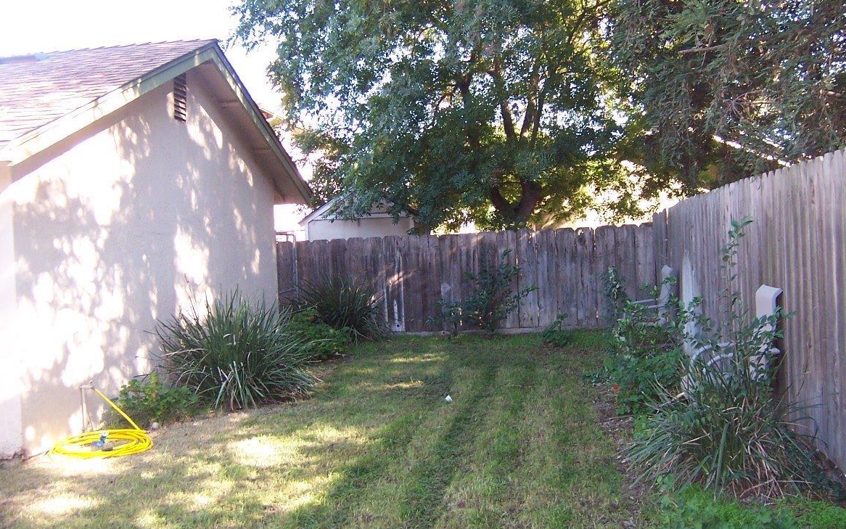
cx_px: 414
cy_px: 251
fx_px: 830
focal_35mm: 36
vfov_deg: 35.3
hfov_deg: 54.0
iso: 140
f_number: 2.8
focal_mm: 5.5
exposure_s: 1/90
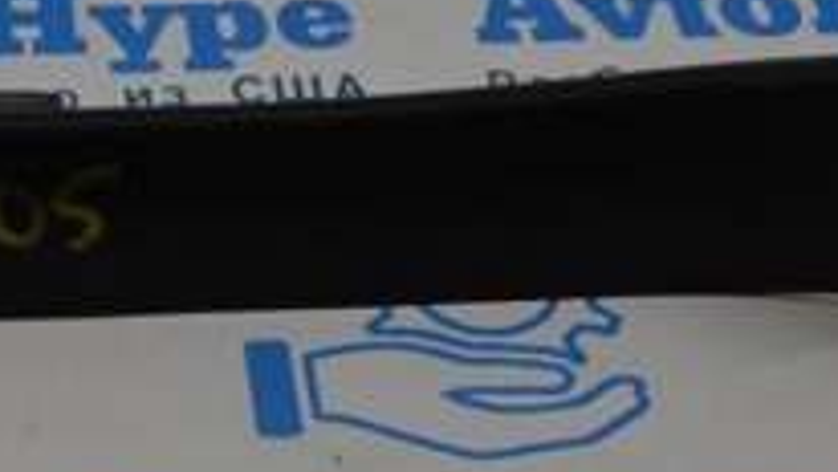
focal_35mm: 117
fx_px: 2600
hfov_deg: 17.8
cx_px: -16
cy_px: 214
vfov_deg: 10.4
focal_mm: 24
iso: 200
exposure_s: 1/60
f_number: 5.6
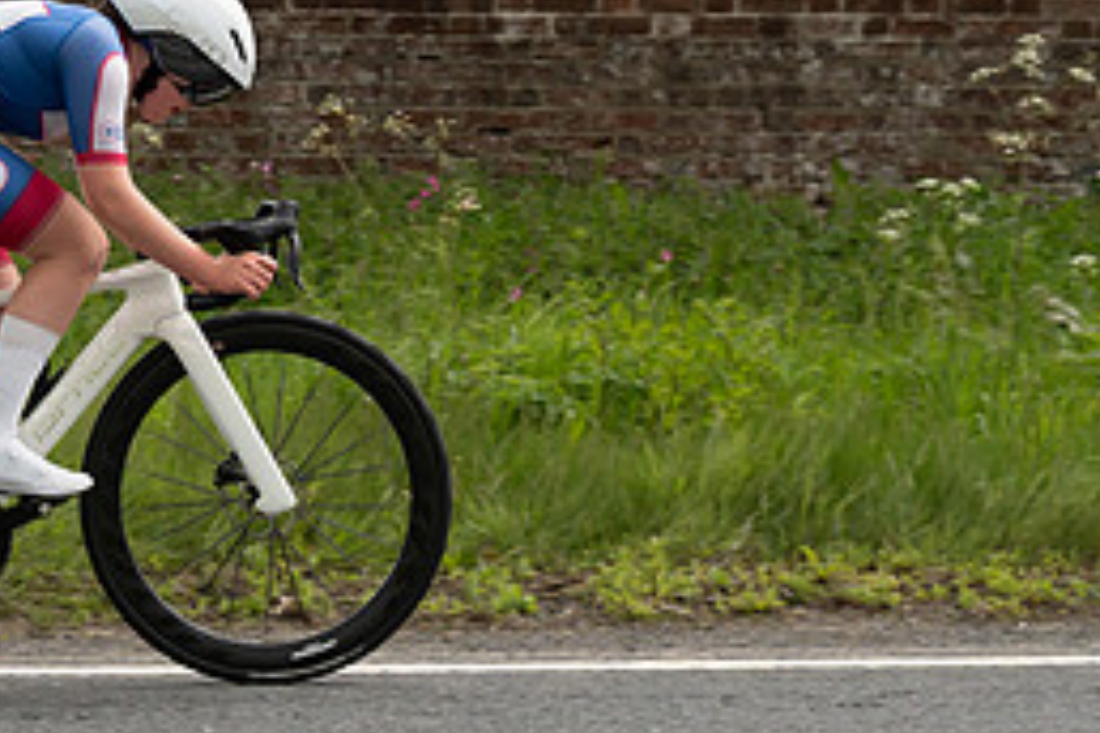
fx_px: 5622
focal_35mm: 184
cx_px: 85
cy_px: 35
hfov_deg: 11.1
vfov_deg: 7.4
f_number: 4.5
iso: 640
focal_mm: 70
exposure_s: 1/1000
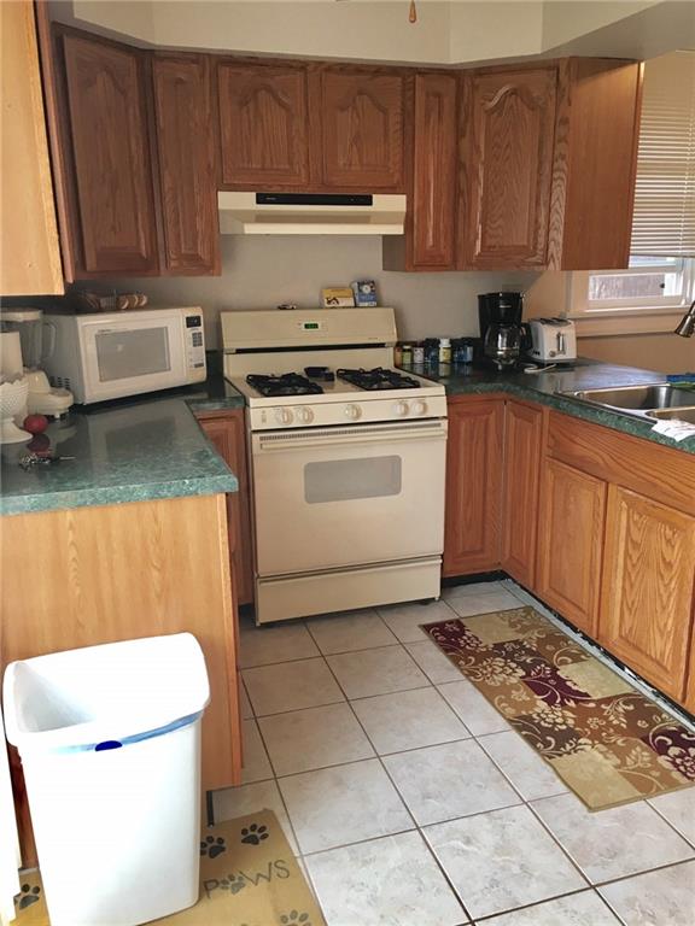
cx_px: 348
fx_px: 776
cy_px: 463
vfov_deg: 61.7
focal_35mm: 29
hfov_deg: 48.2
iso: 50
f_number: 2.2
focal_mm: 4.15
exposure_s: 1/30
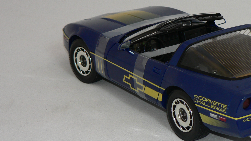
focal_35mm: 116
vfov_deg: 10.4
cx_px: 177
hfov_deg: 18.4
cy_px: 60
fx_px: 772
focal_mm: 12.4
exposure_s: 1/60
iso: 80
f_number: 3.2
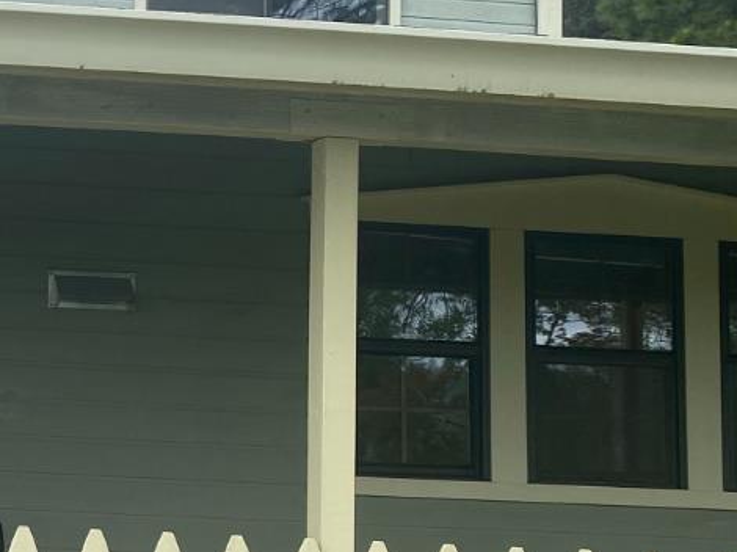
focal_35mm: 83
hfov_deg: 20.8
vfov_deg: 17.8
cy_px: 266
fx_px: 1766
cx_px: -292
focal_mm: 4.25
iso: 32
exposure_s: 1/1258
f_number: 1.8
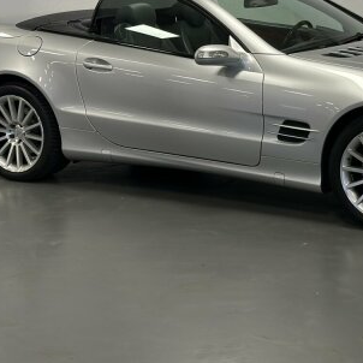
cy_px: 96
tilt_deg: -9.5
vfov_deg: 19.2
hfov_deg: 19.2
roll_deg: +0.0
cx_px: 275
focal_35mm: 90
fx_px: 1068
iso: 125
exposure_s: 1/88
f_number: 1.78
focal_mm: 6.86
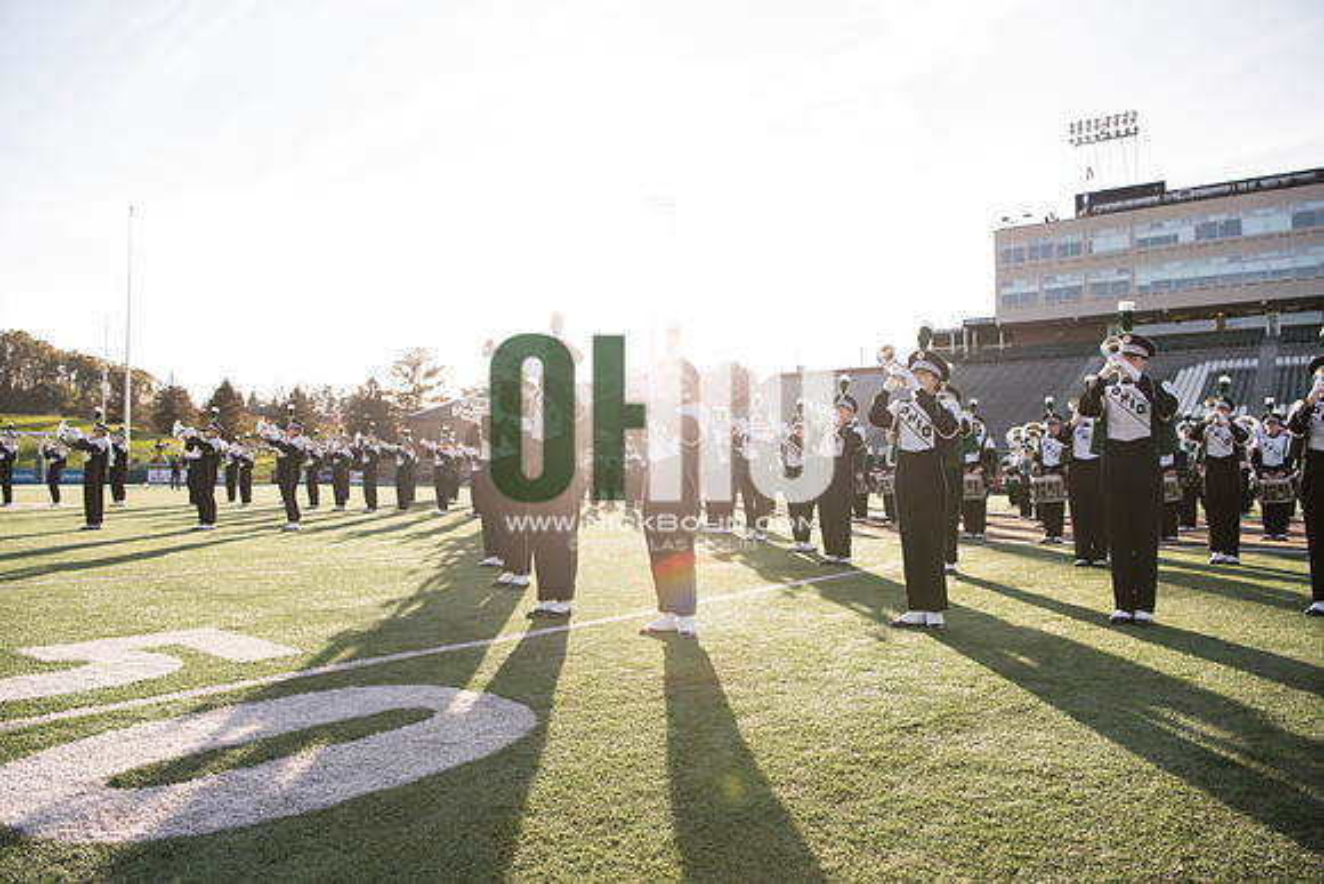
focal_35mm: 24
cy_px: 442
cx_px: 662
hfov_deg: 73.7
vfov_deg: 53.2
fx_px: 883
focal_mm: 24
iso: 320
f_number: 5
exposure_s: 1/640
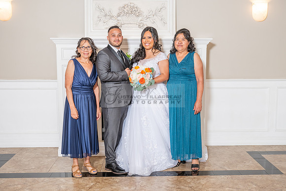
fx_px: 329
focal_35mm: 41
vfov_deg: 32.4
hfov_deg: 47.0
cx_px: 146
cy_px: 95
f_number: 4.5
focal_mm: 40
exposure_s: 1/160
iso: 640
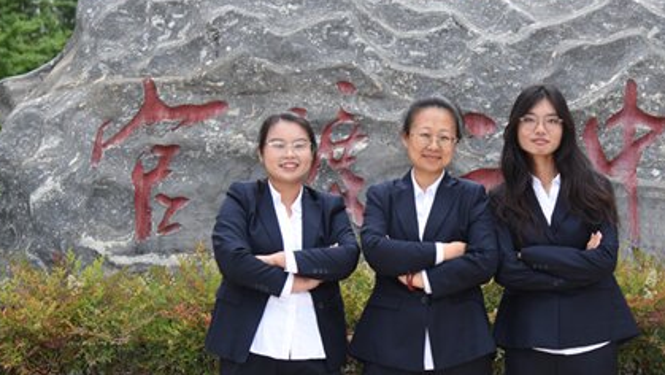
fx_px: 1693
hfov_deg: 22.2
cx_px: 375
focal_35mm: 96
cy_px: 159
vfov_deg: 12.6
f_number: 4
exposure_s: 1/160
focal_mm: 48
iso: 72
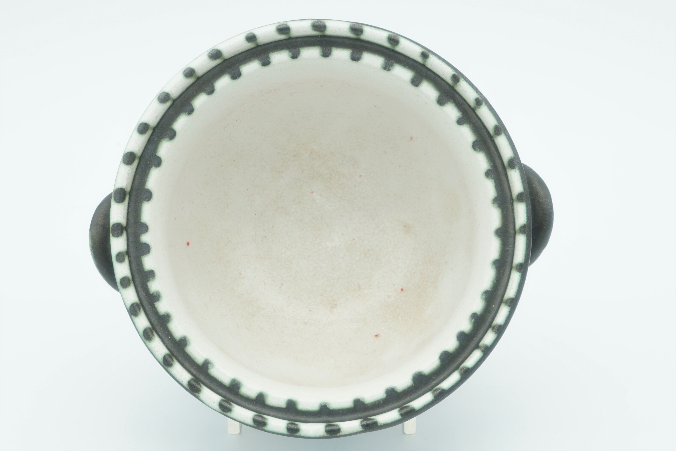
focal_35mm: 49
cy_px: 226
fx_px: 920
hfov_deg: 40.3
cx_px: 338
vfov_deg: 27.5
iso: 100
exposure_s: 1/6
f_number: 22
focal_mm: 49
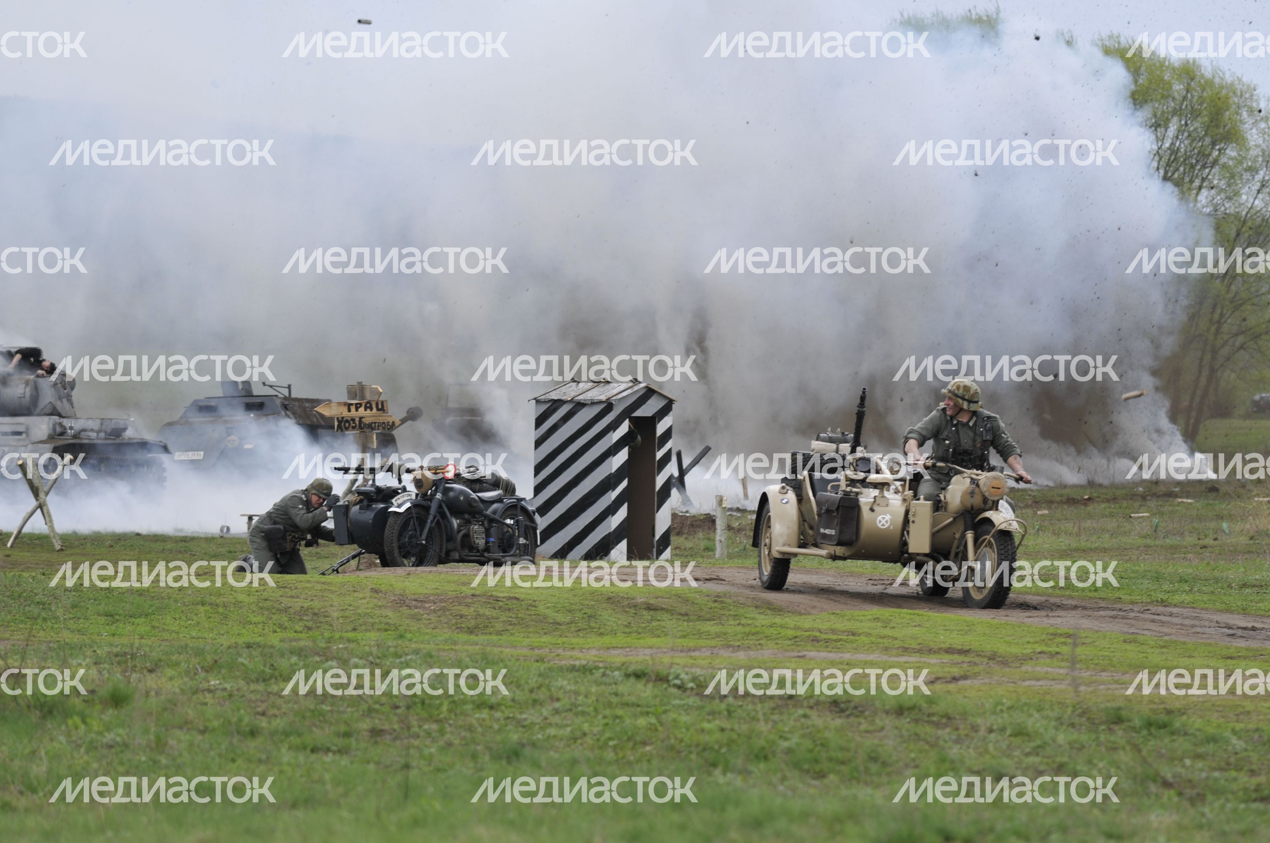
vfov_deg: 7.9
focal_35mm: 174
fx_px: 6131
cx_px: 635
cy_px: 422
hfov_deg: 11.8
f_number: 4
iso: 200
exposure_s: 1/320
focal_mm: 116
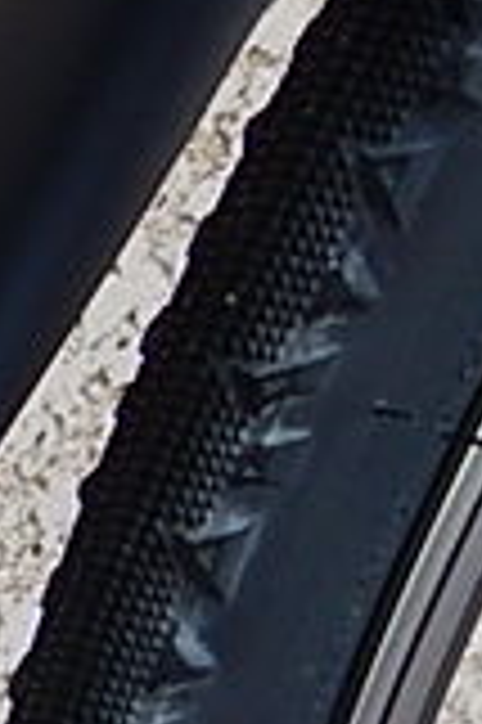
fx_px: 2999
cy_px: 1403
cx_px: -1252
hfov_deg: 7.4
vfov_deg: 12.3
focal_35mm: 149
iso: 125
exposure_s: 1/160
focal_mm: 4
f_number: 3
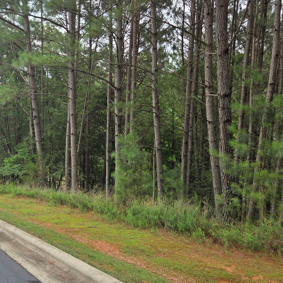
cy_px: 163
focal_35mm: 37
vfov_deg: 44.8
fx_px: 342
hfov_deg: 44.4
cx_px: 97
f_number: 1.8
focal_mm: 5.4
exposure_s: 1/820
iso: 25
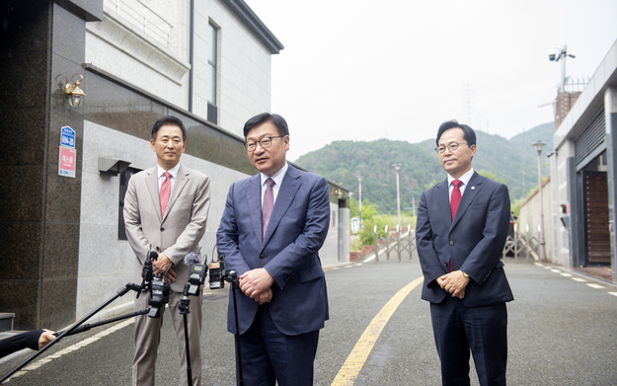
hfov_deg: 46.2
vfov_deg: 29.9
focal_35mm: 43
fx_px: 723
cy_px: 181
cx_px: 308
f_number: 4
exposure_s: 1/320
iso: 250
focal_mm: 42
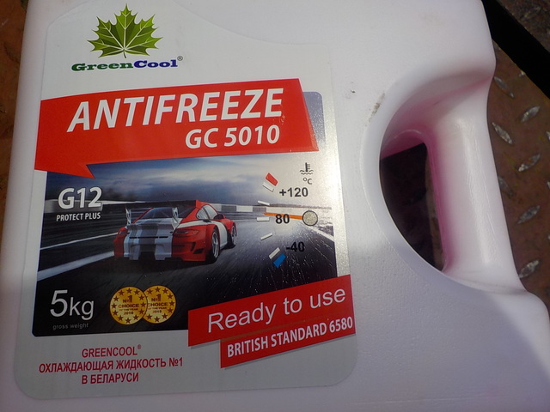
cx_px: 275
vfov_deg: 46.8
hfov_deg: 60.0
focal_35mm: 30
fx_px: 477
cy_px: 206
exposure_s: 1/30
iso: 125
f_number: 3.3
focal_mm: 4.1
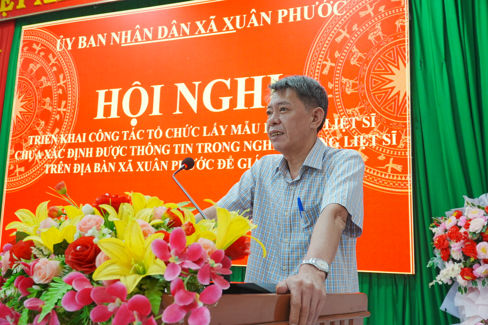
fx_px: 447
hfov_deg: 57.2
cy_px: 162
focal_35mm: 33
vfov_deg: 40.0
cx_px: 244
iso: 1000
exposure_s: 1/60
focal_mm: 22
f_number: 5
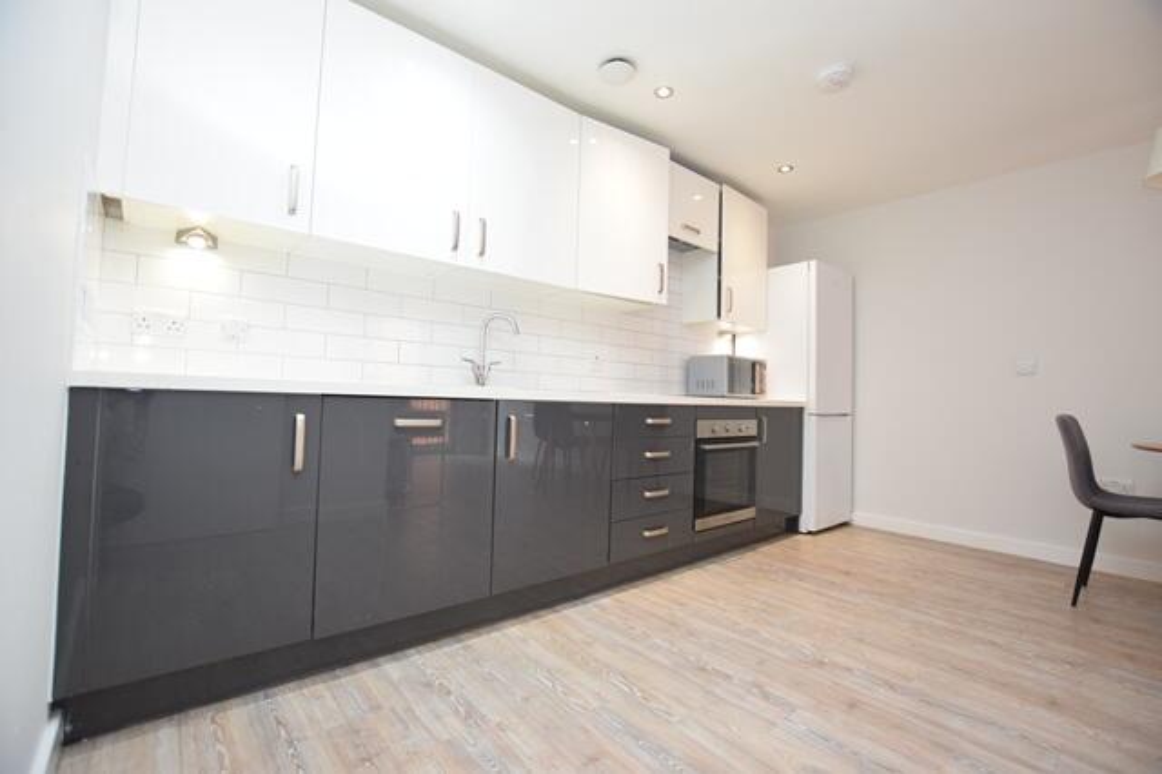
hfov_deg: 100.4
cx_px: 581
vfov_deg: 77.3
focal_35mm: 15
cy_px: 387
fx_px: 484
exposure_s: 1/60
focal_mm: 10
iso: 800
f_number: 4
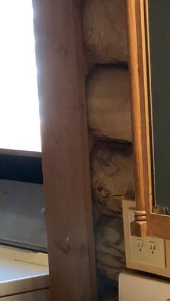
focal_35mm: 169
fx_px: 1353
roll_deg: +3.8
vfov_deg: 12.7
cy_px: 191
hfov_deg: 7.2
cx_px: 66
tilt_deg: -6.6
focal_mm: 6
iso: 100
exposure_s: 1/60
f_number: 2.4
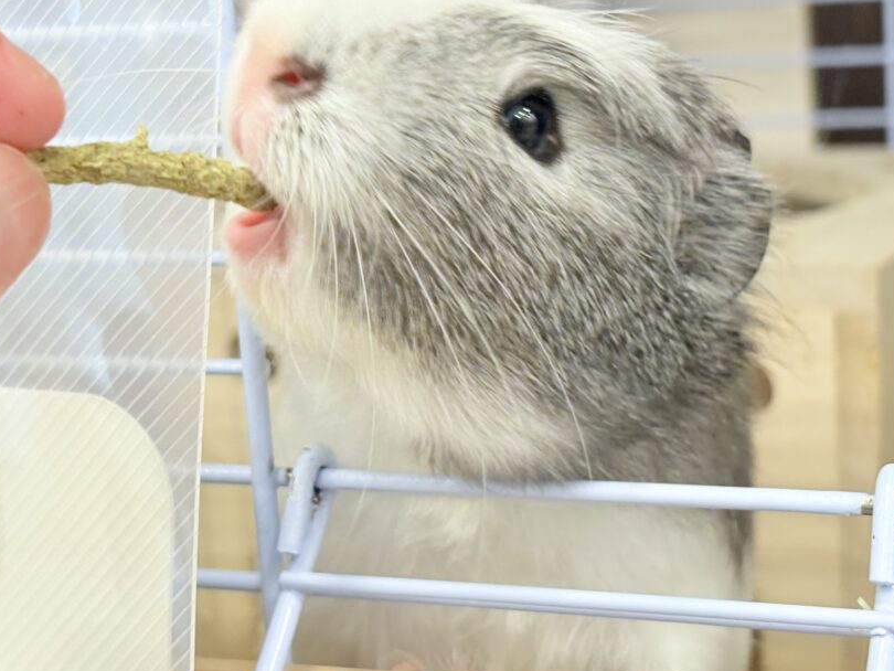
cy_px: 247
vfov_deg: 19.1
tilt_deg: -8.3
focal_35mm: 77
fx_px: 1989
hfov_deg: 25.3
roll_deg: +3.4
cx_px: 478
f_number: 1.6
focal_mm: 5.96
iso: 80
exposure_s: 1/50
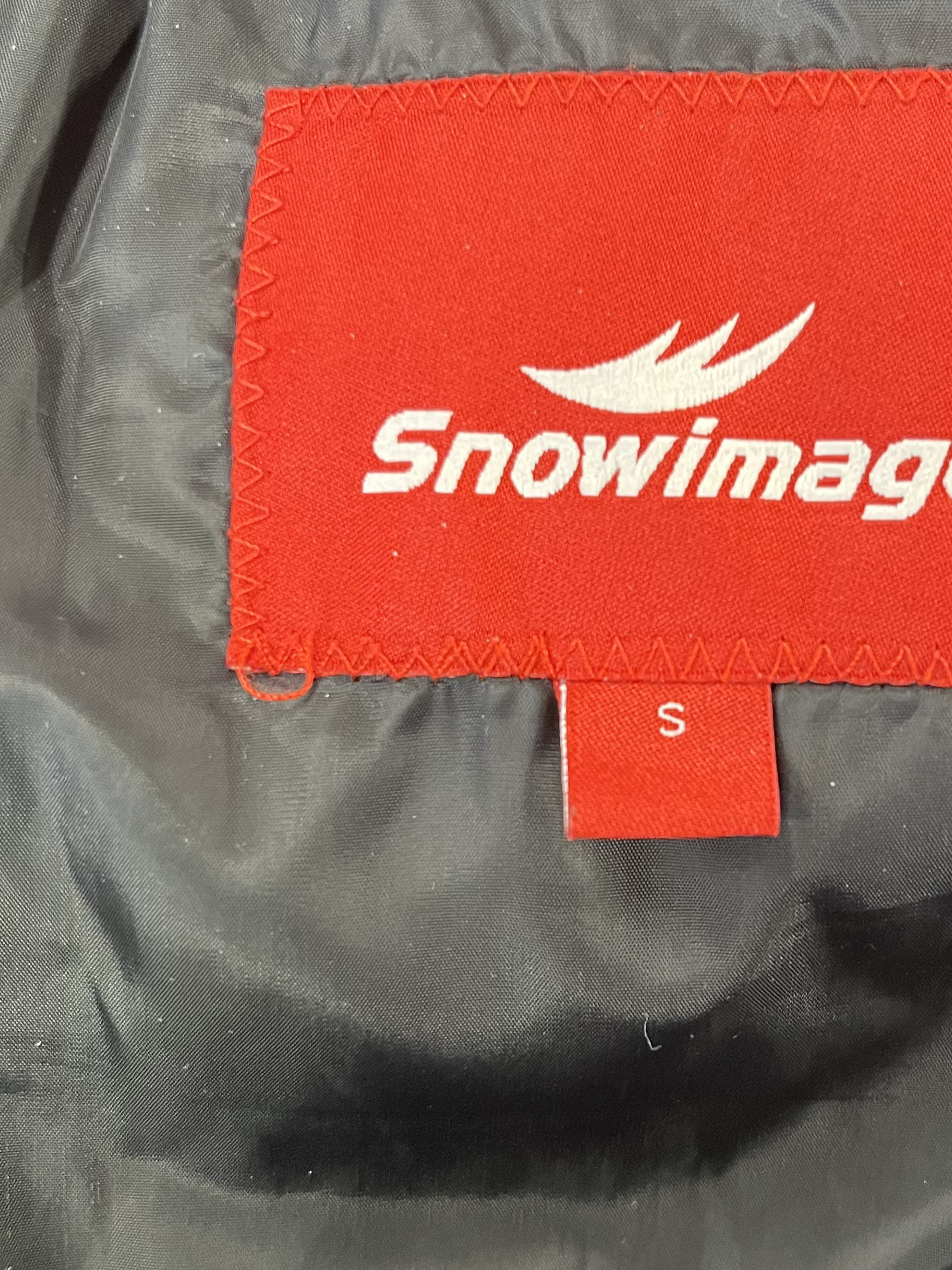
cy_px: 650
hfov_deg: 31.9
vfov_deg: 42.1
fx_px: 1650
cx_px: 636
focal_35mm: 45
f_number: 1.6
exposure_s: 1/60
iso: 500
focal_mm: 5.1
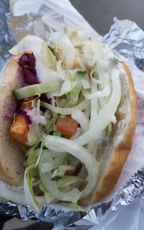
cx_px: 60
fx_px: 163
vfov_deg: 70.4
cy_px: 114
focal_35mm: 26
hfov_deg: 47.4
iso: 177
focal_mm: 5.56
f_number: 1.88
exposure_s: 1/100
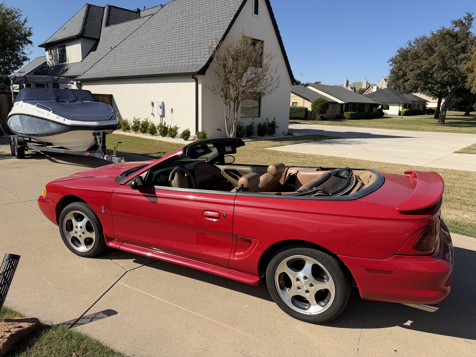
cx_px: 238
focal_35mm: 24
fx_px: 330
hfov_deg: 71.6
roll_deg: +0.0
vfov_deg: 56.8
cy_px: 178
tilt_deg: -9.2
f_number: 1.78
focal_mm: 6.76
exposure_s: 1/5319
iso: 80
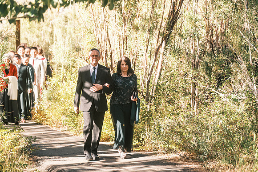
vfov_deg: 8.3
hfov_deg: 12.4
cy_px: 86
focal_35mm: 166
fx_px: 1190
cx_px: 129
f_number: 2.8
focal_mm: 110.6
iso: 200
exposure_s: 1/800
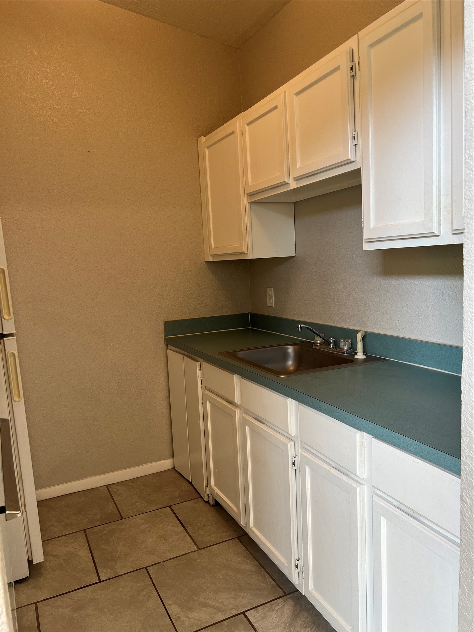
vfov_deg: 67.3
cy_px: 316
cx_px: 237
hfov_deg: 53.1
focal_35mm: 26
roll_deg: +2.7
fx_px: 475
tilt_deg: -6.0
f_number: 1.5
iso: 64
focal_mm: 5.7
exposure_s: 1/60
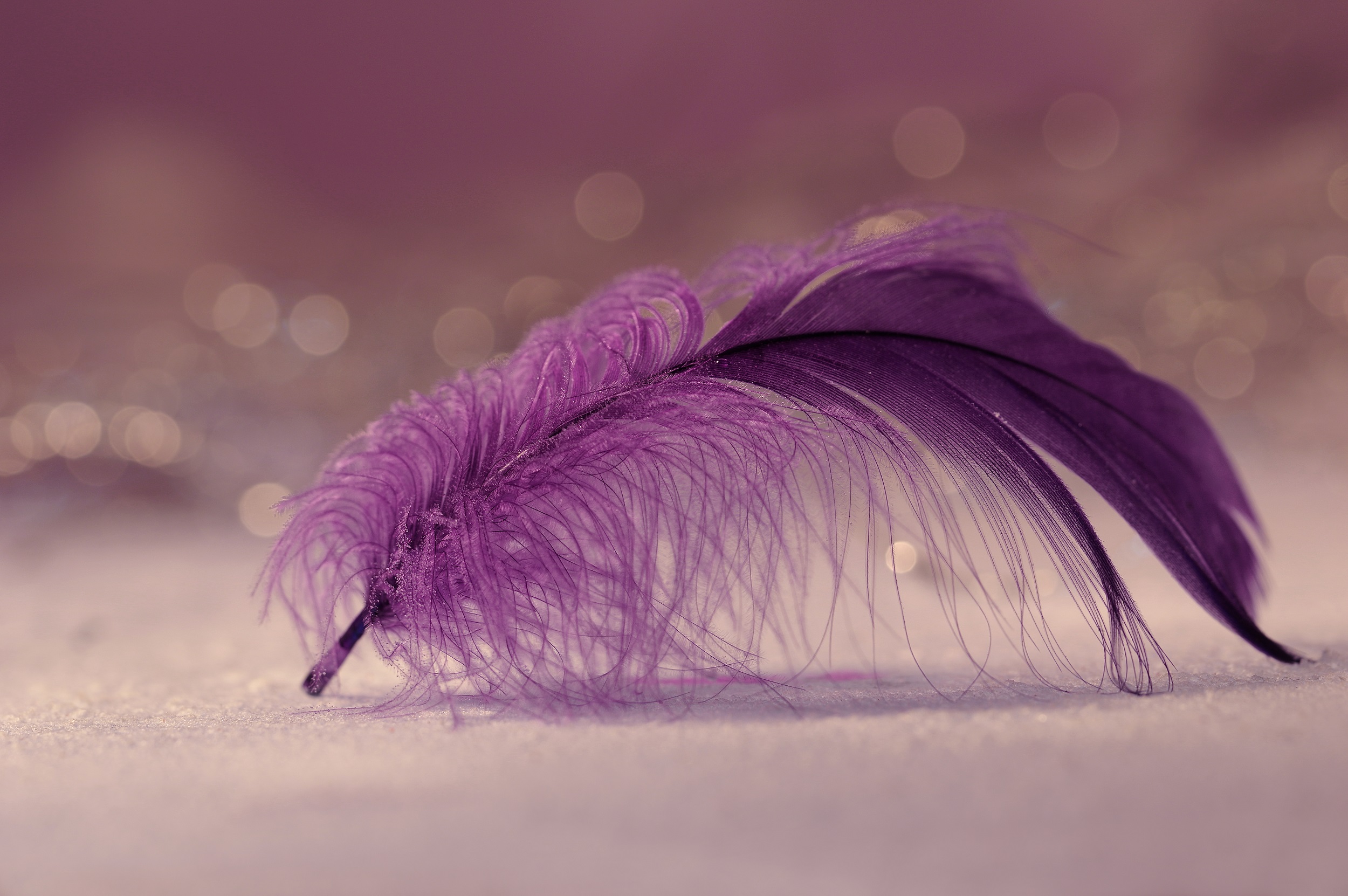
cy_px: 448
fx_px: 8417
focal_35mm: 225
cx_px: 674
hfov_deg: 9.2
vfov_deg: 6.1
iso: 100
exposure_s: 1/2
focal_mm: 150
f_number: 5.6
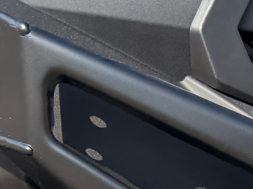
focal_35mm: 132
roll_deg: -6.9
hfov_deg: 14.8
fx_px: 965
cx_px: 211
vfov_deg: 10.0
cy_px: 437
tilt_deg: -21.6
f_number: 1.78
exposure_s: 1/1770
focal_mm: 6.76
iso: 100
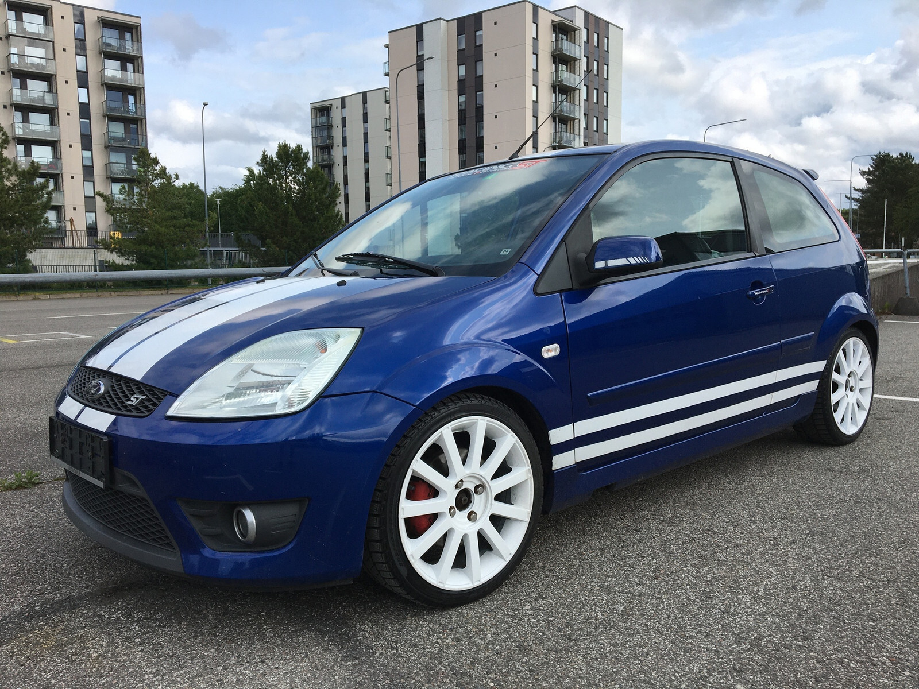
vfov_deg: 48.2
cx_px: 460
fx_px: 770
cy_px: 344
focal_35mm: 29
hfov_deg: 61.7
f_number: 2.2
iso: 25
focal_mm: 4.15
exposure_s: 1/1451
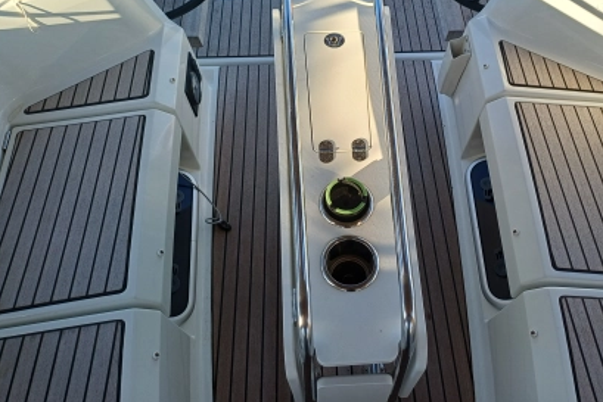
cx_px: 348
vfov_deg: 37.2
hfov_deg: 54.2
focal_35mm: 35
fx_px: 586
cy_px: 111
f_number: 1.8
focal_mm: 4.65
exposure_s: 1/492
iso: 50
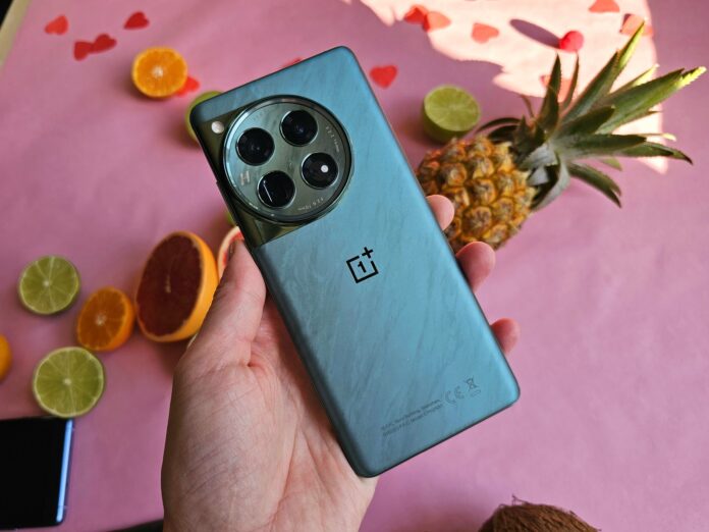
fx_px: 471
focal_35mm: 23
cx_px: 354
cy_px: 266
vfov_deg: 58.9
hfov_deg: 73.9
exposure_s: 1/100
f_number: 1.7
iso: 25
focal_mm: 6.3
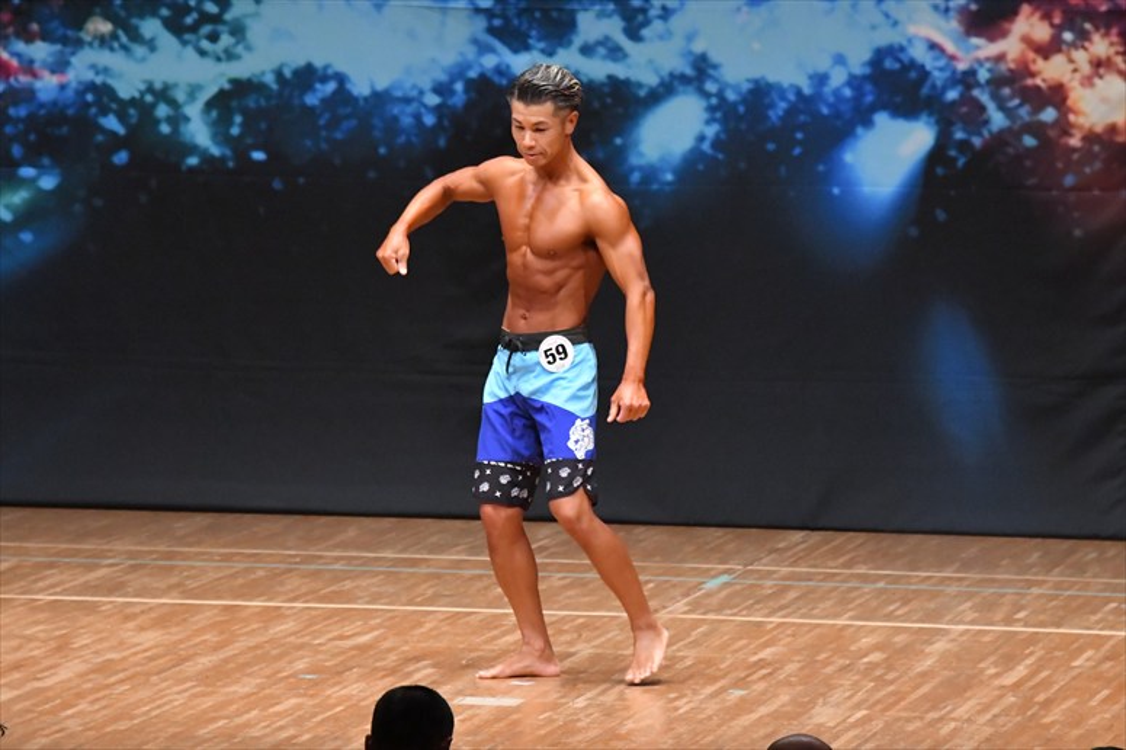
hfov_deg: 7.6
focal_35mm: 270
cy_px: 375
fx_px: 8441
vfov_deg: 5.1
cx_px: 563
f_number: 5.6
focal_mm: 180
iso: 8000
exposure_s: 1/400
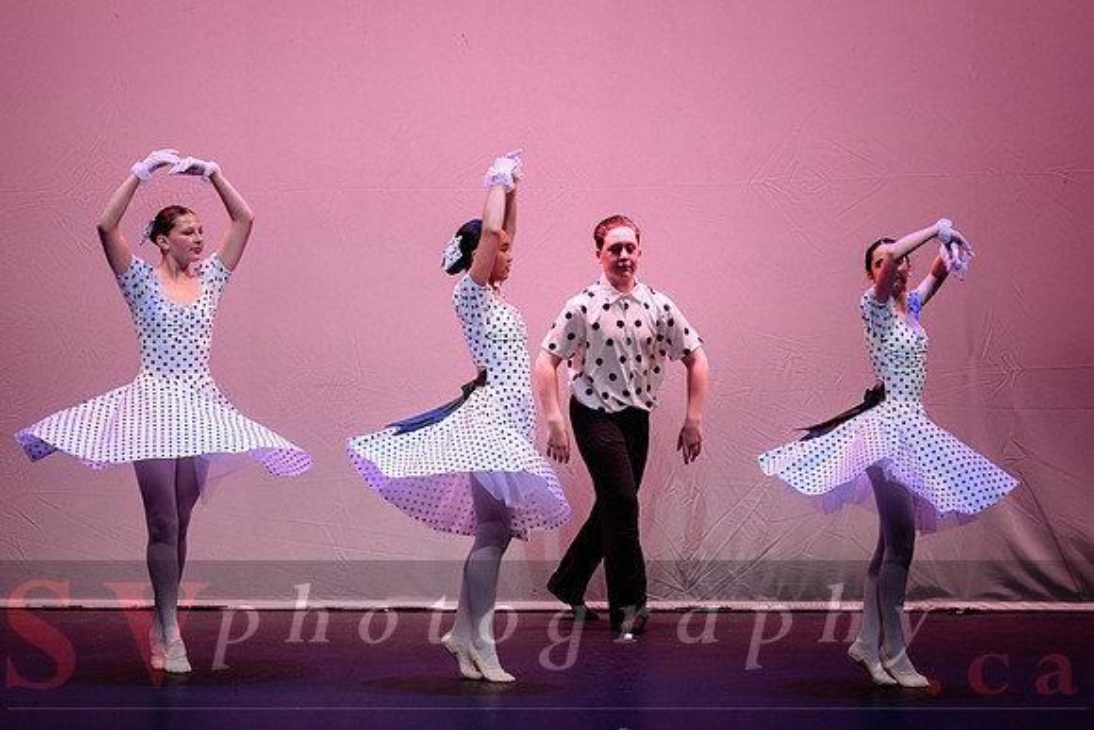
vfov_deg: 7.4
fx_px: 5619
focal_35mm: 185
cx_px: 466
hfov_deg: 11.1
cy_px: 418
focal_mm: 160
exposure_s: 1/800
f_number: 2.8
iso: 1600
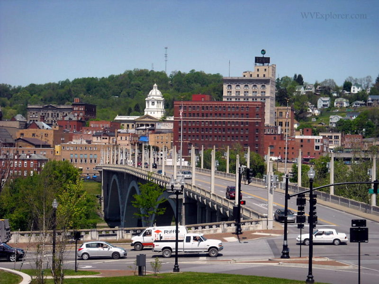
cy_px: 142
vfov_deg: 14.1
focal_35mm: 105
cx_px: 190
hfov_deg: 18.7
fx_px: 1150
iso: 64
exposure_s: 1/676
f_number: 4.7
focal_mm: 17.1
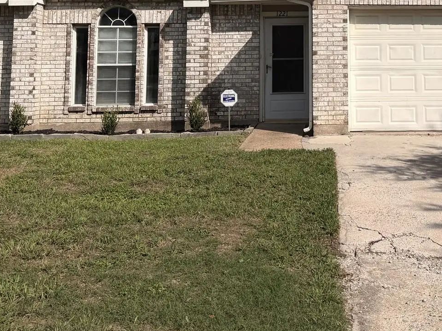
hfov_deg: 36.4
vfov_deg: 27.1
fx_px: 651
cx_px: 346
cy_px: 7
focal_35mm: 51
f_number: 1.78
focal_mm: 6.76
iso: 80
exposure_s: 1/8130
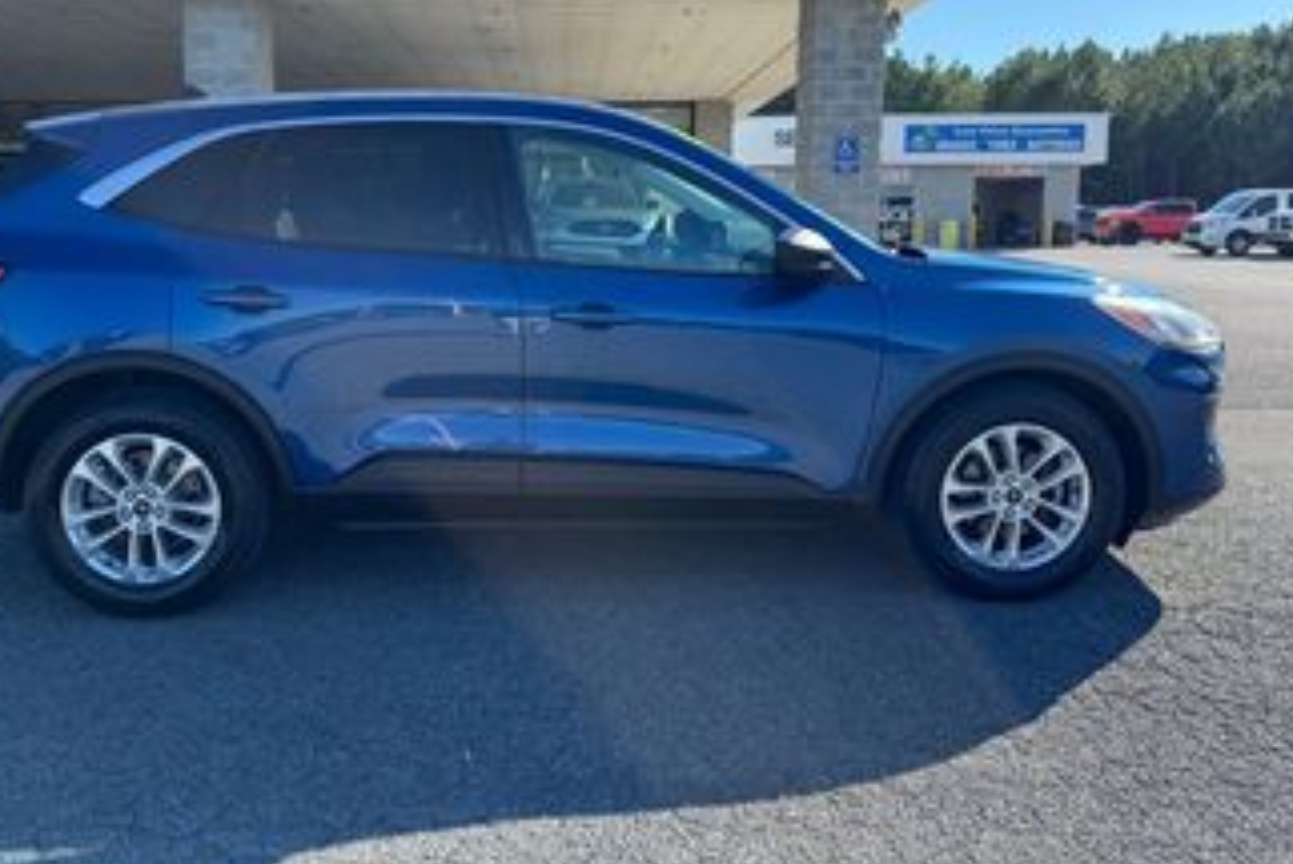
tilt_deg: -6.3
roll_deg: +0.8
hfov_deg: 60.0
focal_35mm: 31
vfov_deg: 42.1
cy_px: 342
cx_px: 550
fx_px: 1114
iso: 80
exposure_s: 1/1151
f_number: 1.78
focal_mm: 6.76
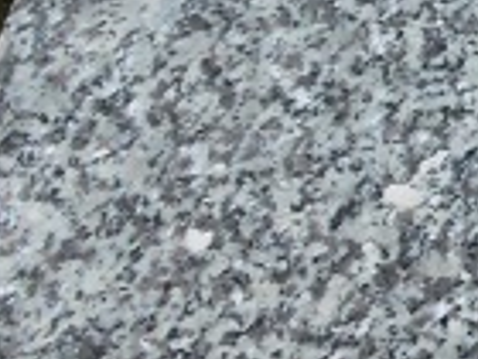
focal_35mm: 137
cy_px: 72
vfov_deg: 10.8
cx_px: 1171
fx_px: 1892
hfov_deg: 11.6
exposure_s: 1/125
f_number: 3.1
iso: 100
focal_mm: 4.3
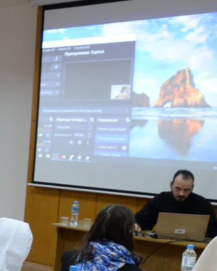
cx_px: -278
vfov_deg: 24.3
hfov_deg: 14.4
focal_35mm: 78
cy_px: 192
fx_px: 626
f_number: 4
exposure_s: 1/15
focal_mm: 14
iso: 200
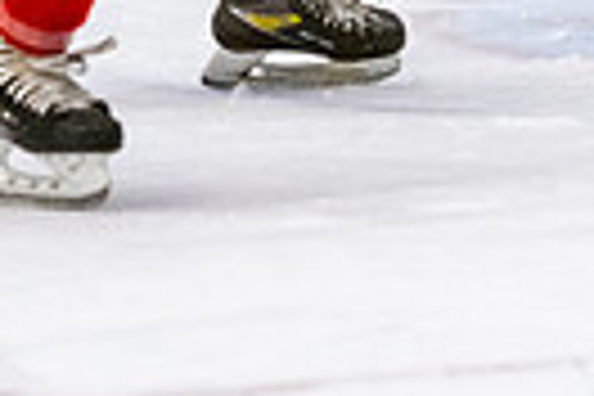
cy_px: -275
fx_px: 14931
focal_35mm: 905
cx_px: 1241
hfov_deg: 2.3
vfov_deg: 1.5
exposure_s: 1/640
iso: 3200
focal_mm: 150
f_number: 3.2
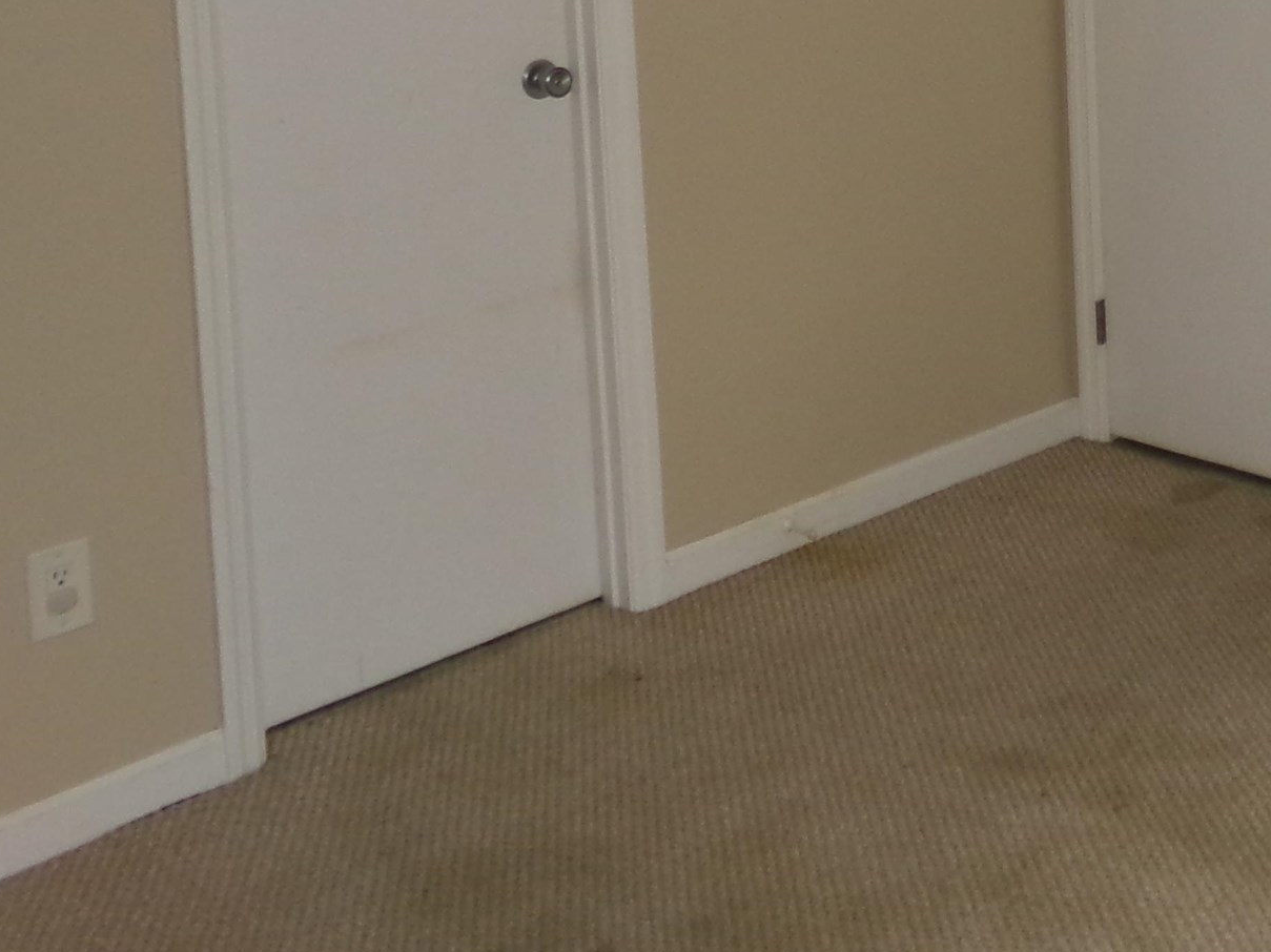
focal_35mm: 61
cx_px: 1305
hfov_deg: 29.4
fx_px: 2239
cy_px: -137
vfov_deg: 22.4
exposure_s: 1/34
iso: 200
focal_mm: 4.3
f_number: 3.7
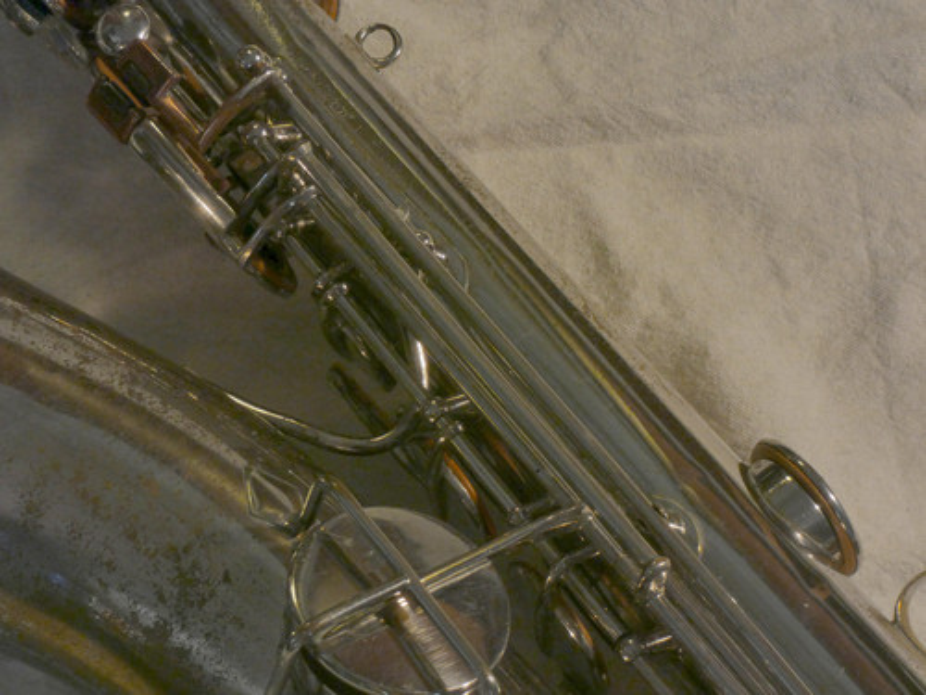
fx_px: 4895
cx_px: 463
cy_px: 348
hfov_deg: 10.8
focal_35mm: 183
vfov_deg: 8.1
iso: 125
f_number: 5.5
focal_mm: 32.7
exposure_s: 1/40
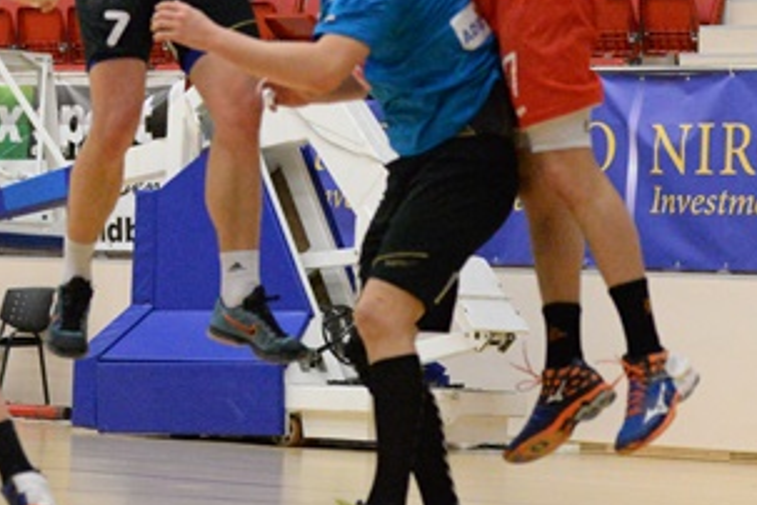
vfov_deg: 5.9
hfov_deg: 8.9
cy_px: -45
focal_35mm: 231
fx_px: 4857
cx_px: 100
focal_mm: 70
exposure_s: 1/2000
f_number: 2.8
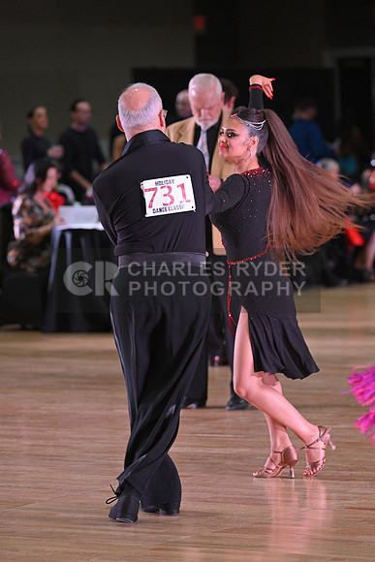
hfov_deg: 6.9
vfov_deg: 10.3
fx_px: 3123
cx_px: 188
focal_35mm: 200
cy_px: 281
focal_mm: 200
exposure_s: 1/320
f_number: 5
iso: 2500
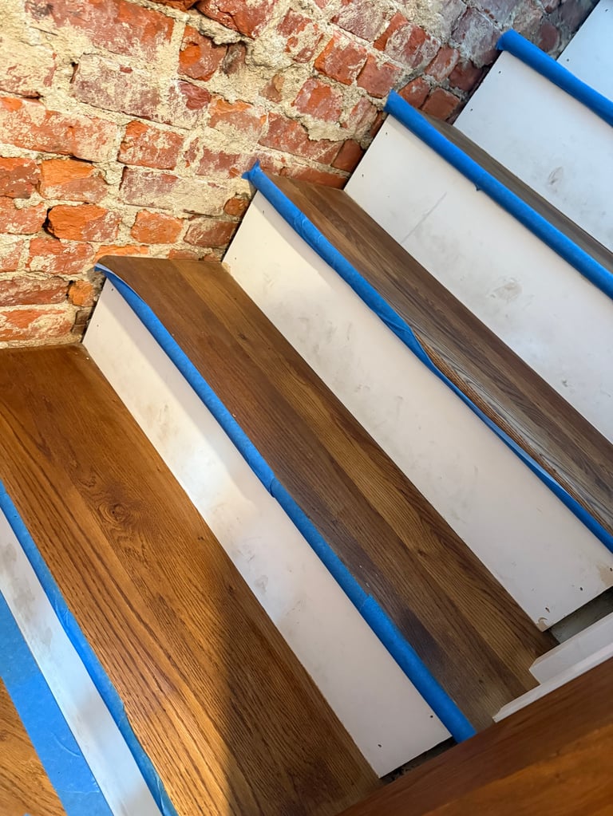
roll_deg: -35.0
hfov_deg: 56.8
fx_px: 566
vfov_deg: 71.6
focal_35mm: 24
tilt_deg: -32.3
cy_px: 408
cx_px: 306
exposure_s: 1/59
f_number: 1.78
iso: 640
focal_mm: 6.76
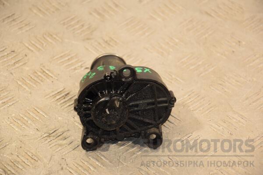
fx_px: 1074
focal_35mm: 147
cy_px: 88
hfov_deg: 14.0
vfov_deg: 9.3
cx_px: 132
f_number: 5.6
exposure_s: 1/125
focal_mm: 98
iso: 800
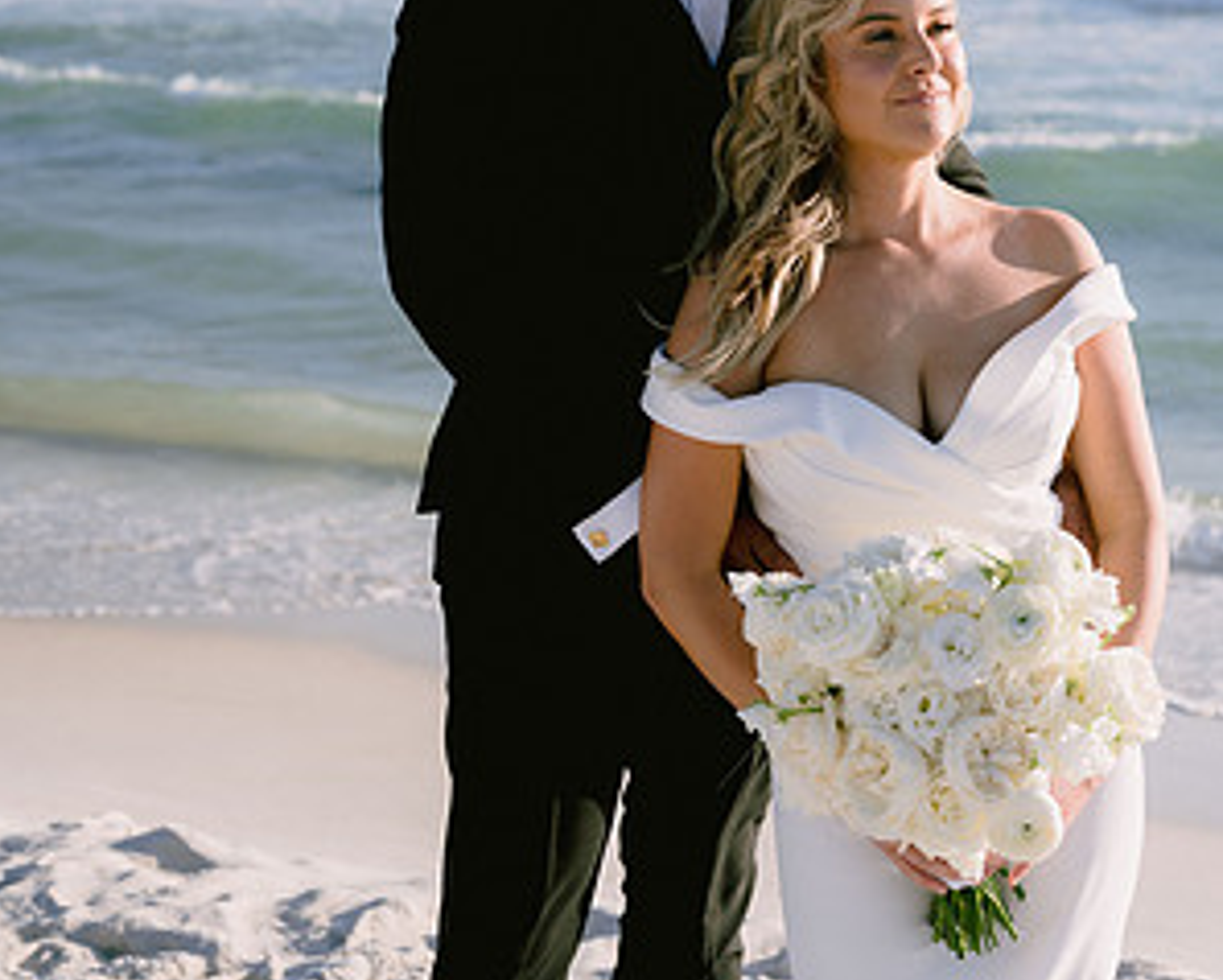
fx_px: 2572
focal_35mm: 71
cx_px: 609
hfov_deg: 26.8
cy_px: 194
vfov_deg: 21.3
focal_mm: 50
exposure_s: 1/2000
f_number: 4
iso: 200
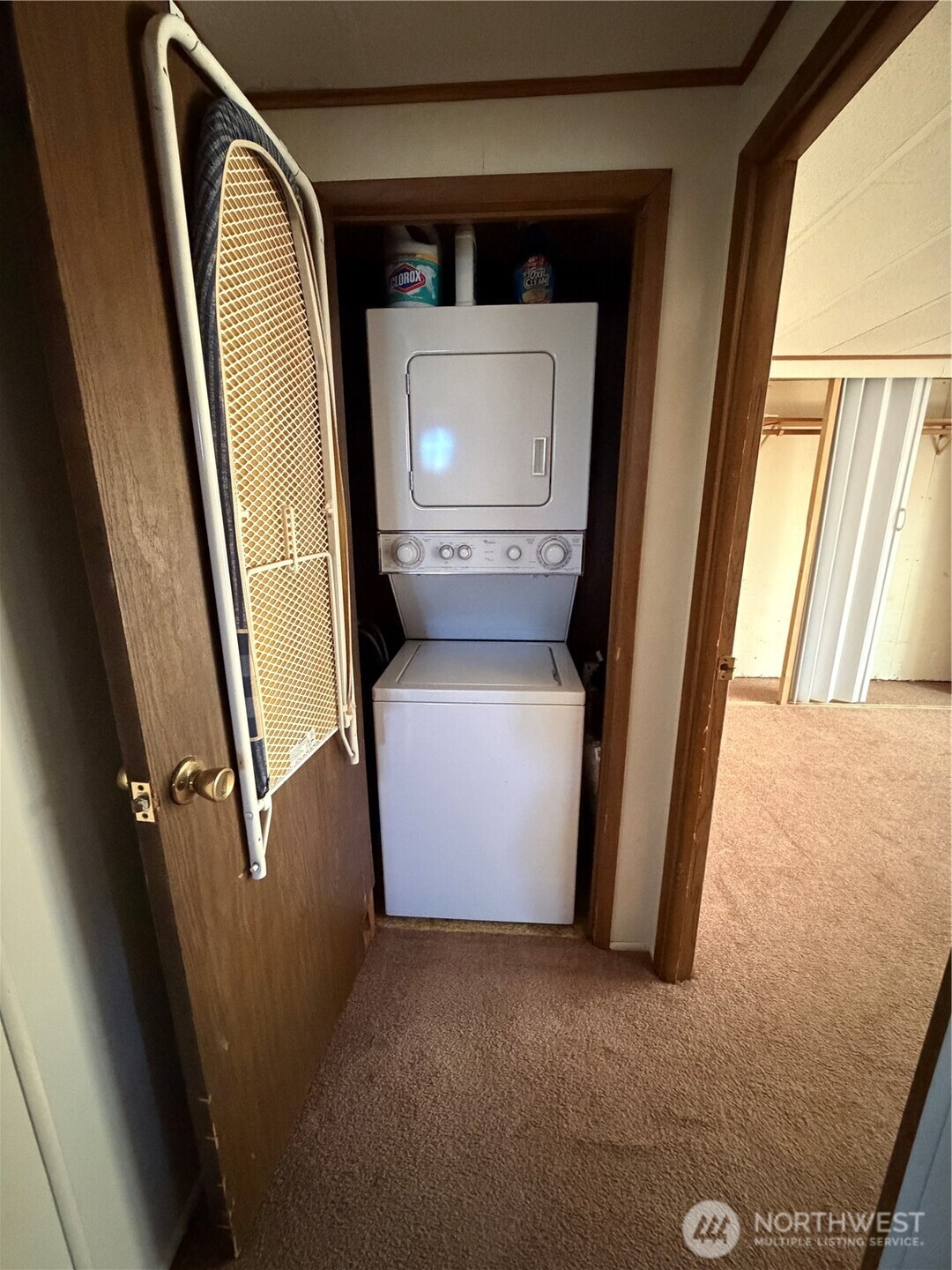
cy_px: 635
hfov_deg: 85.7
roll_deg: -0.3
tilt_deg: -13.7
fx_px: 513
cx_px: 476
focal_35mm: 14
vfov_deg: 102.1
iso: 1250
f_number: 2.2
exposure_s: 1/49
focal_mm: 2.22
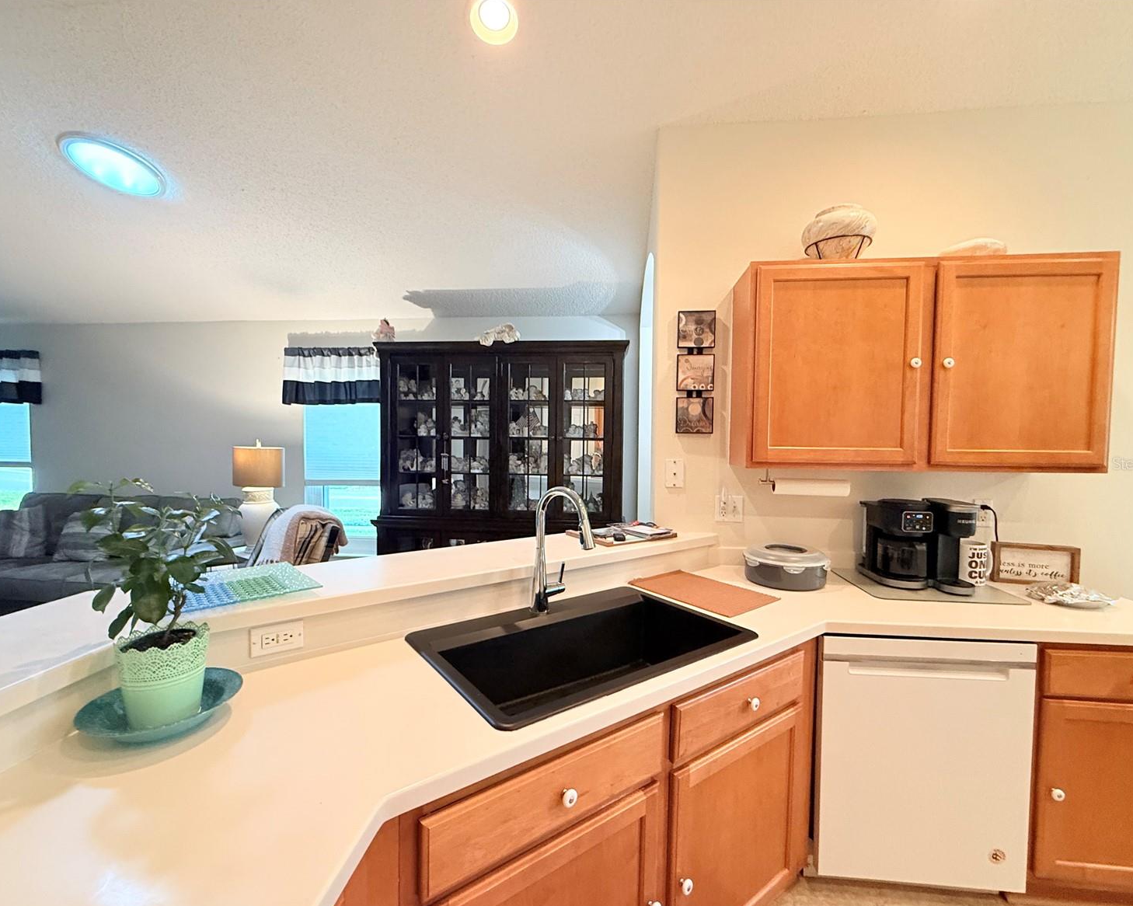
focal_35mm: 15
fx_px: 503
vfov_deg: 84.0
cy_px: 463
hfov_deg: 96.8
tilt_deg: -2.6
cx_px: 564
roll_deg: -1.2
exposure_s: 1/60
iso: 400
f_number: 2.2
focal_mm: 2.22
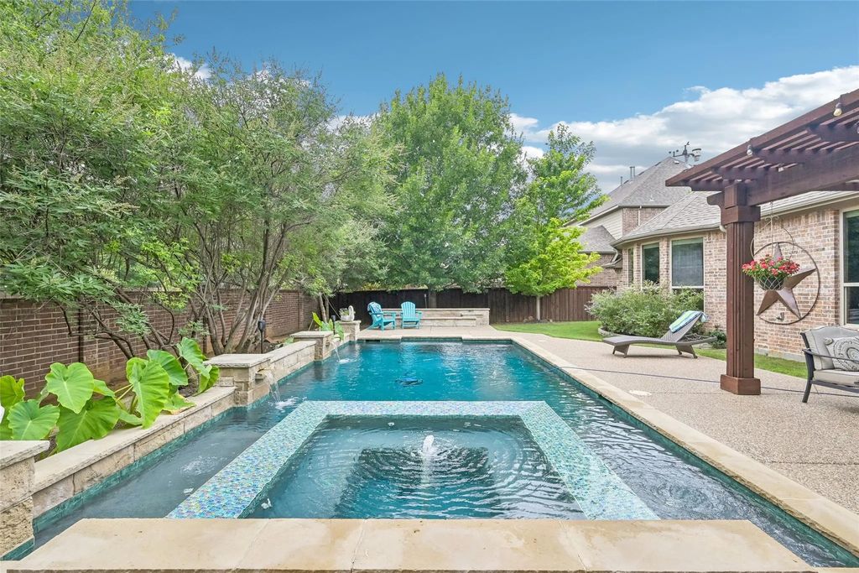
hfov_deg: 96.7
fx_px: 382
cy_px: 286
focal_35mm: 16
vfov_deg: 73.8
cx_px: 430
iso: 400
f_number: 8
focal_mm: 16
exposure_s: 1/400
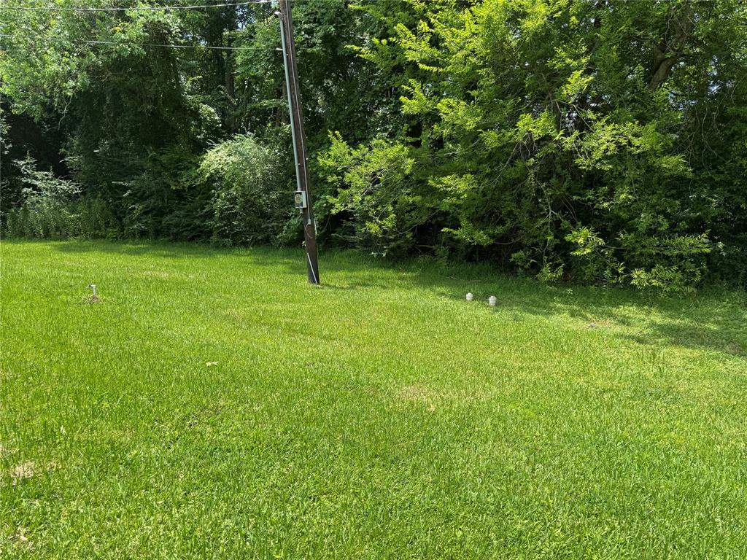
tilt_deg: -9.0
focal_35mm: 24
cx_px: 374
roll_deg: -1.9
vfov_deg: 56.8
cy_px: 280
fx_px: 518
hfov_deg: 71.6
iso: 80
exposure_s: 1/1923
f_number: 1.78
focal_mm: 6.76
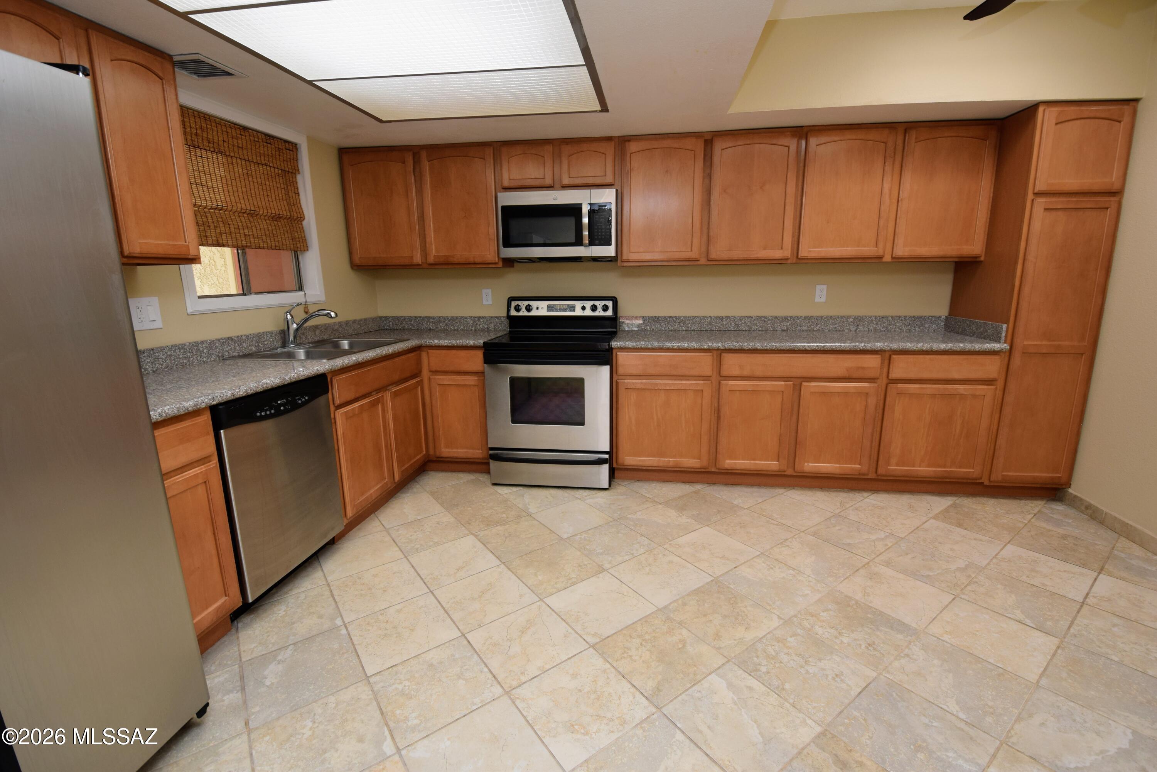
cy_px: 386
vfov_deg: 77.3
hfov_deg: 100.4
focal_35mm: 15
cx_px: 578
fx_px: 482
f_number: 5.6
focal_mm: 10
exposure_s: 1/125
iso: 400
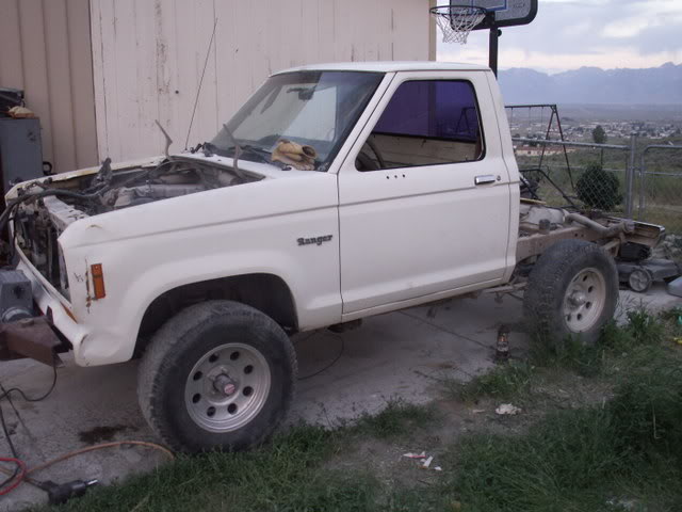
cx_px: 341
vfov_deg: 40.7
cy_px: 256
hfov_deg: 52.6
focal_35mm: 35
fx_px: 690
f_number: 2.8
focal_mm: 5.86
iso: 80
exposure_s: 1/40
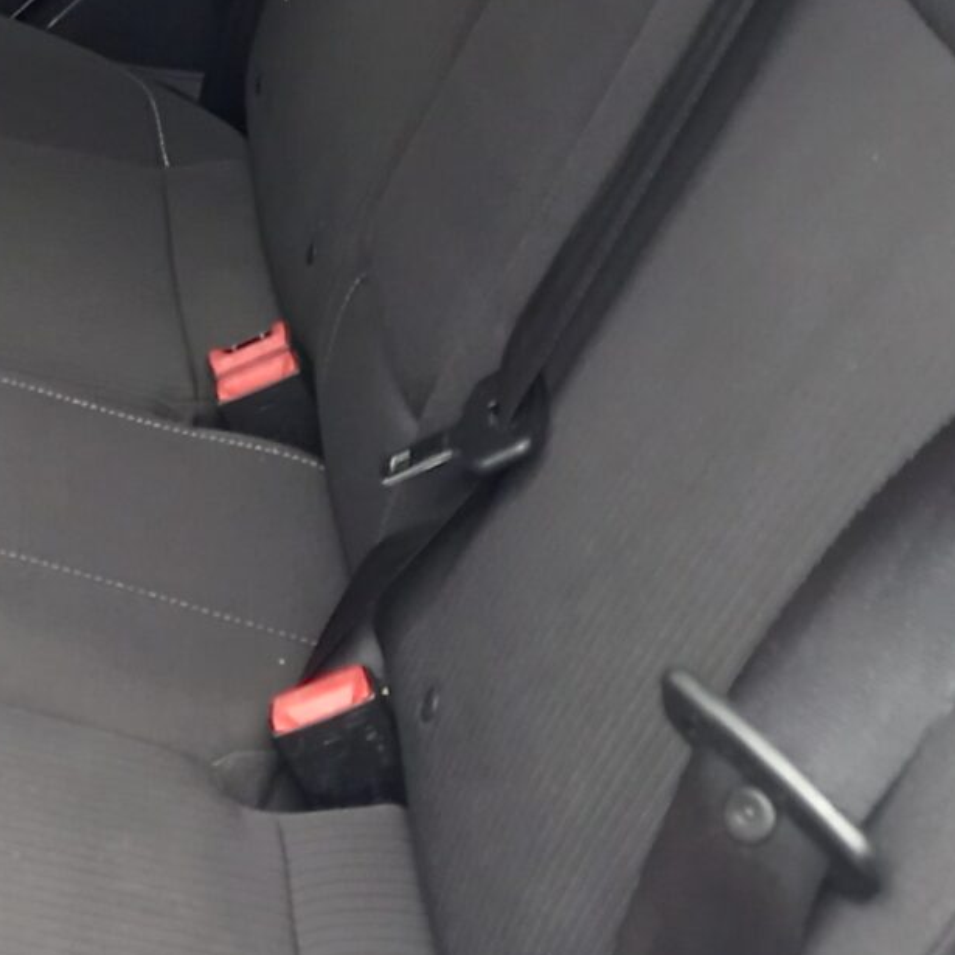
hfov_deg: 17.7
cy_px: 356
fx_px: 2872
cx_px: -292
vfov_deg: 18.8
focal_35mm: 92
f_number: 2
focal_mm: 4.6
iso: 100
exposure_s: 1/60
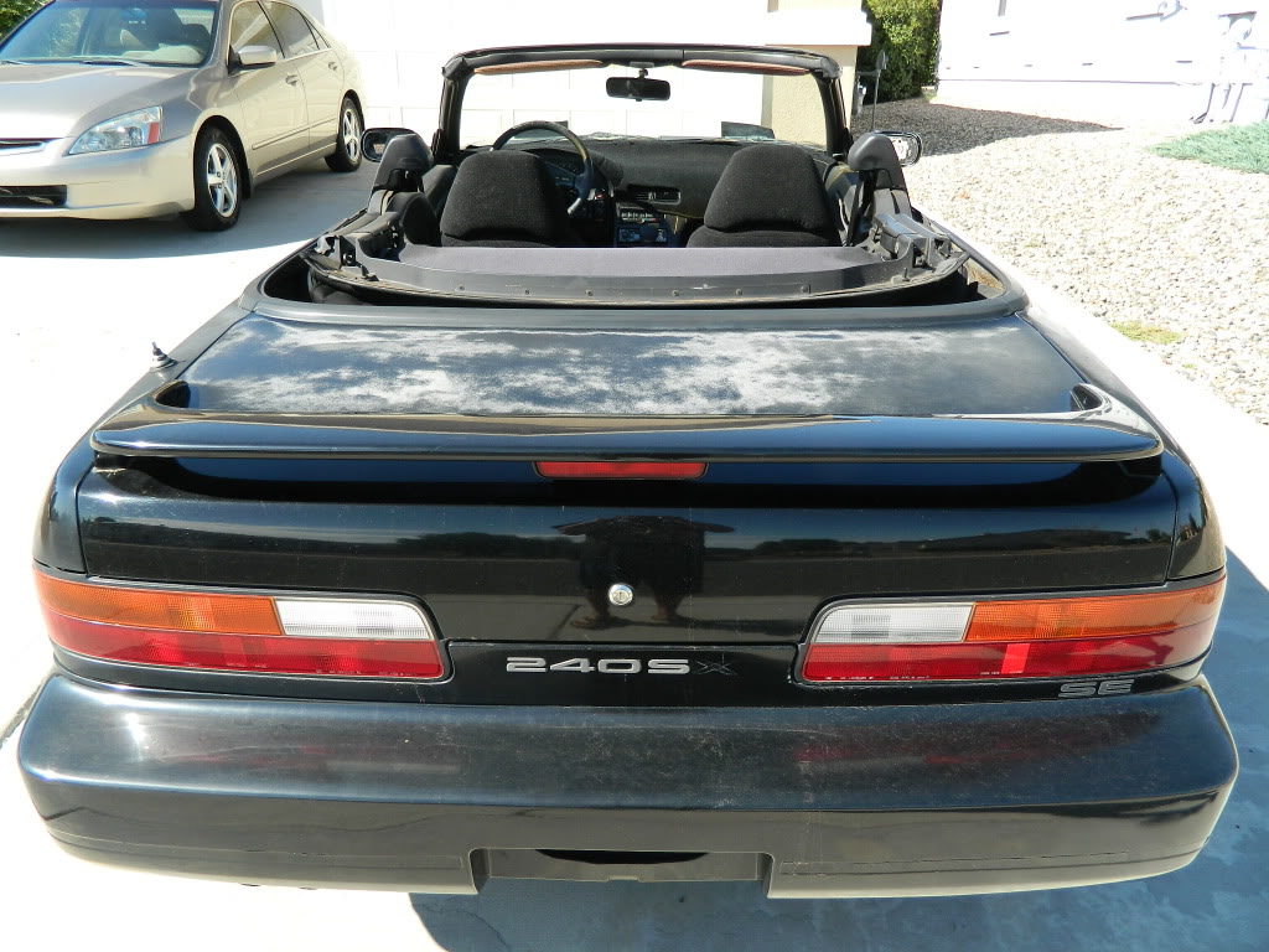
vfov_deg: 54.9
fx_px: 916
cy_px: 476
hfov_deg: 69.4
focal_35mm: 25
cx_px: 634
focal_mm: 4.5
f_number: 3.1
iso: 80
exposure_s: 1/320
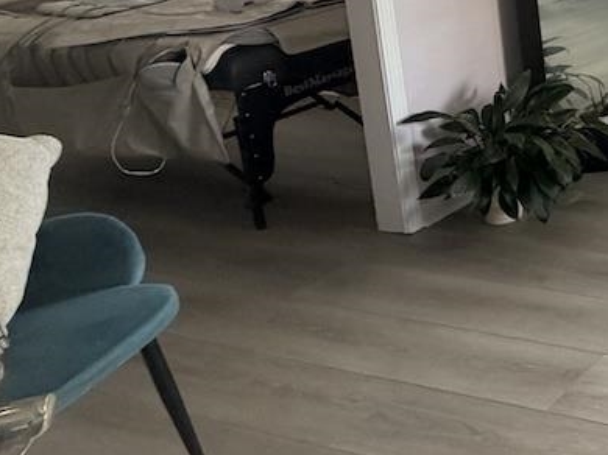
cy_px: -53
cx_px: 940
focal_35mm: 46
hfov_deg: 27.0
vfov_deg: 28.4
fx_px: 807
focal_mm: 2.22
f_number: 2.2
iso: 320
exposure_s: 1/100
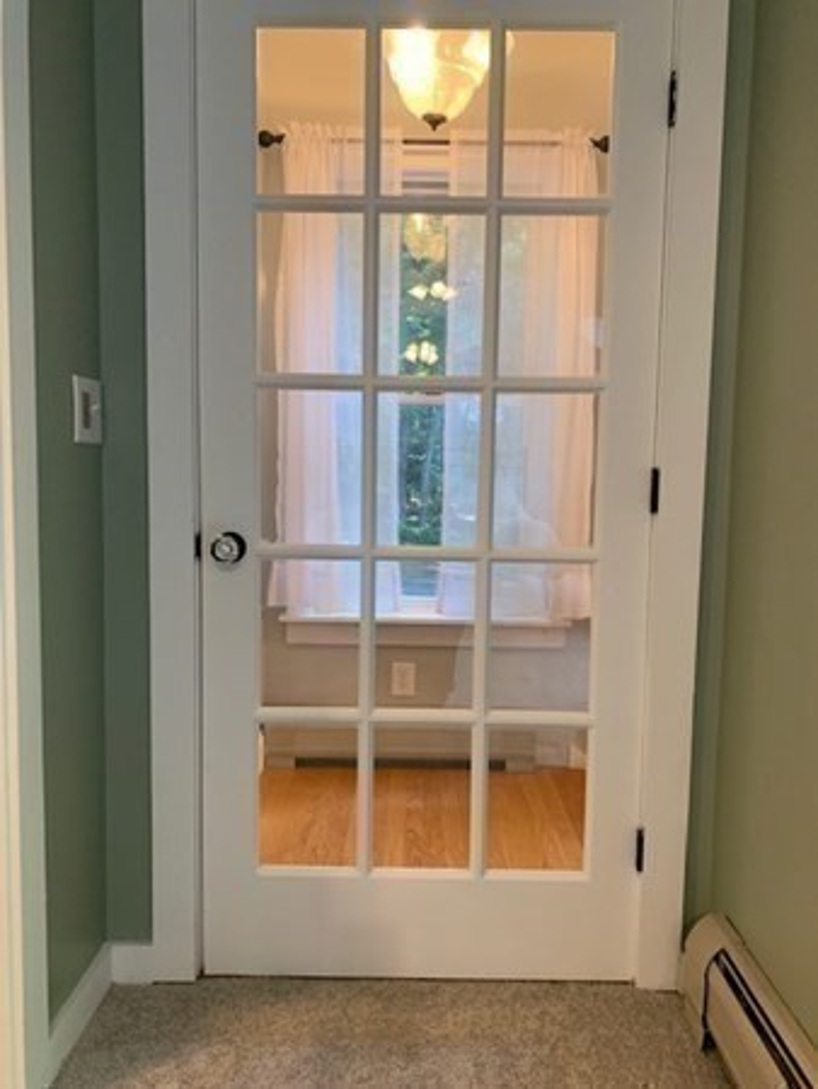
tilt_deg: -1.7
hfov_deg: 53.1
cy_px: 544
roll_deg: -0.1
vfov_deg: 67.3
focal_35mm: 26
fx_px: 818
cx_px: 409
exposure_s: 1/60
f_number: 1.8
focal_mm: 4.25
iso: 125
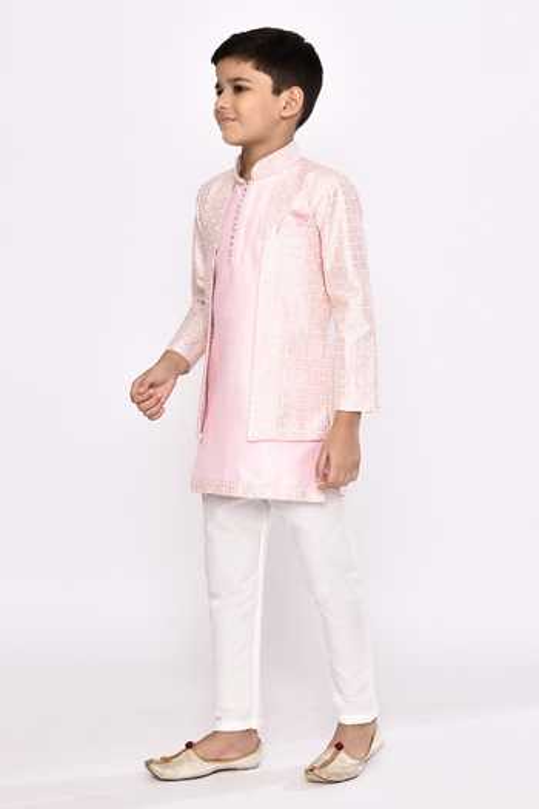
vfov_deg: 39.6
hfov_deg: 27.0
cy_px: 404
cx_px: 270
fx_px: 1123
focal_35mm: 50
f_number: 8
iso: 160
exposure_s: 1/160
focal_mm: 50
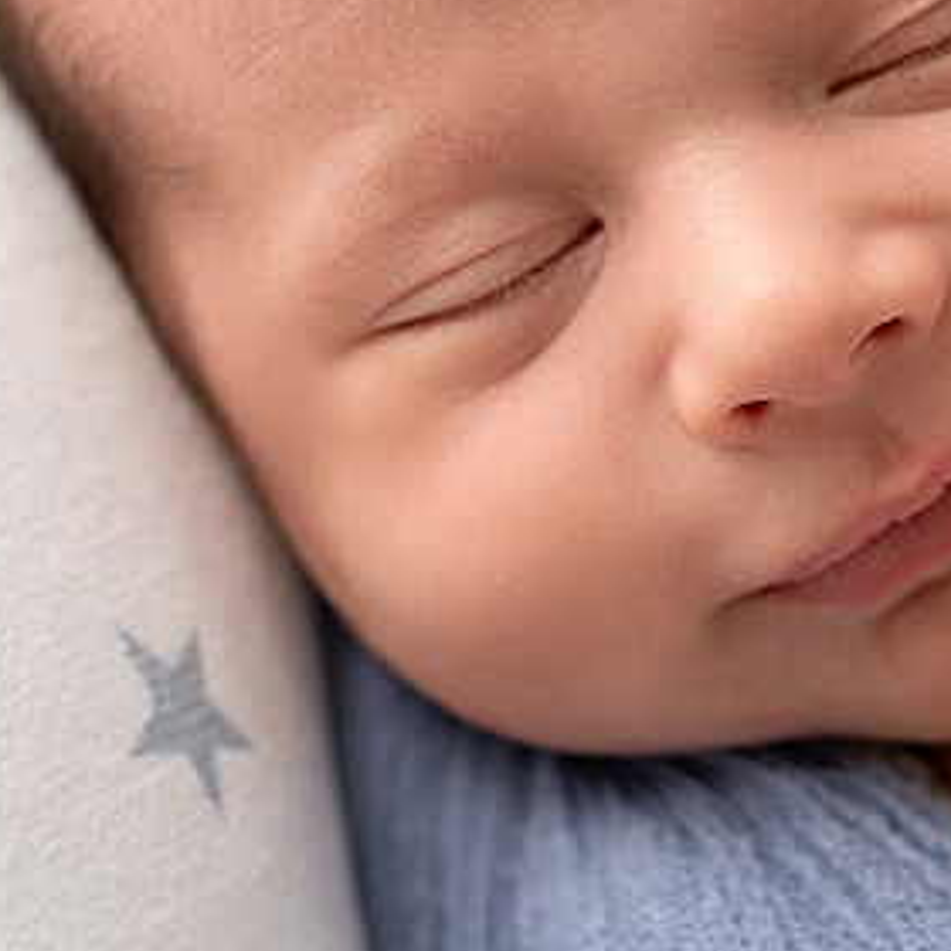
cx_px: 931
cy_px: 226
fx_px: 4227
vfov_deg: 12.8
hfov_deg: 12.7
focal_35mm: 136
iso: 125
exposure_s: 1/160
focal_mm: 35
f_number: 2.5
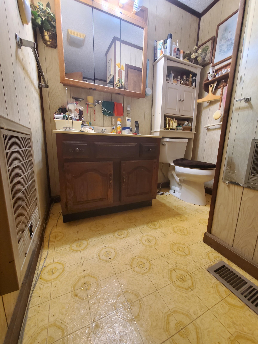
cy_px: 172
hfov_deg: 89.9
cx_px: 129
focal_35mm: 13
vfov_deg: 106.2
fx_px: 129
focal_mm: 1.8
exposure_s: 1/40
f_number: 2.2
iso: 500
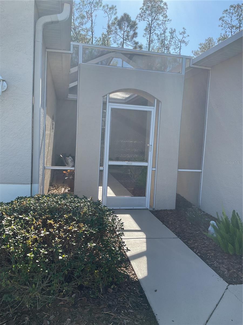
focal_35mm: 29
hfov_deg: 48.2
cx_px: 122
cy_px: 162
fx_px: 271
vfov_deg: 61.7
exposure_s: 1/912
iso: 16
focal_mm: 3
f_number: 1.8
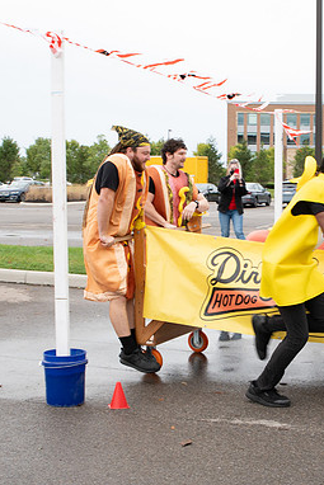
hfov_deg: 22.1
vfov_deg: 32.9
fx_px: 823
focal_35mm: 61
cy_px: 236
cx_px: 238
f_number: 7.1
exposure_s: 1/250
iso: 640
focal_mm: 26
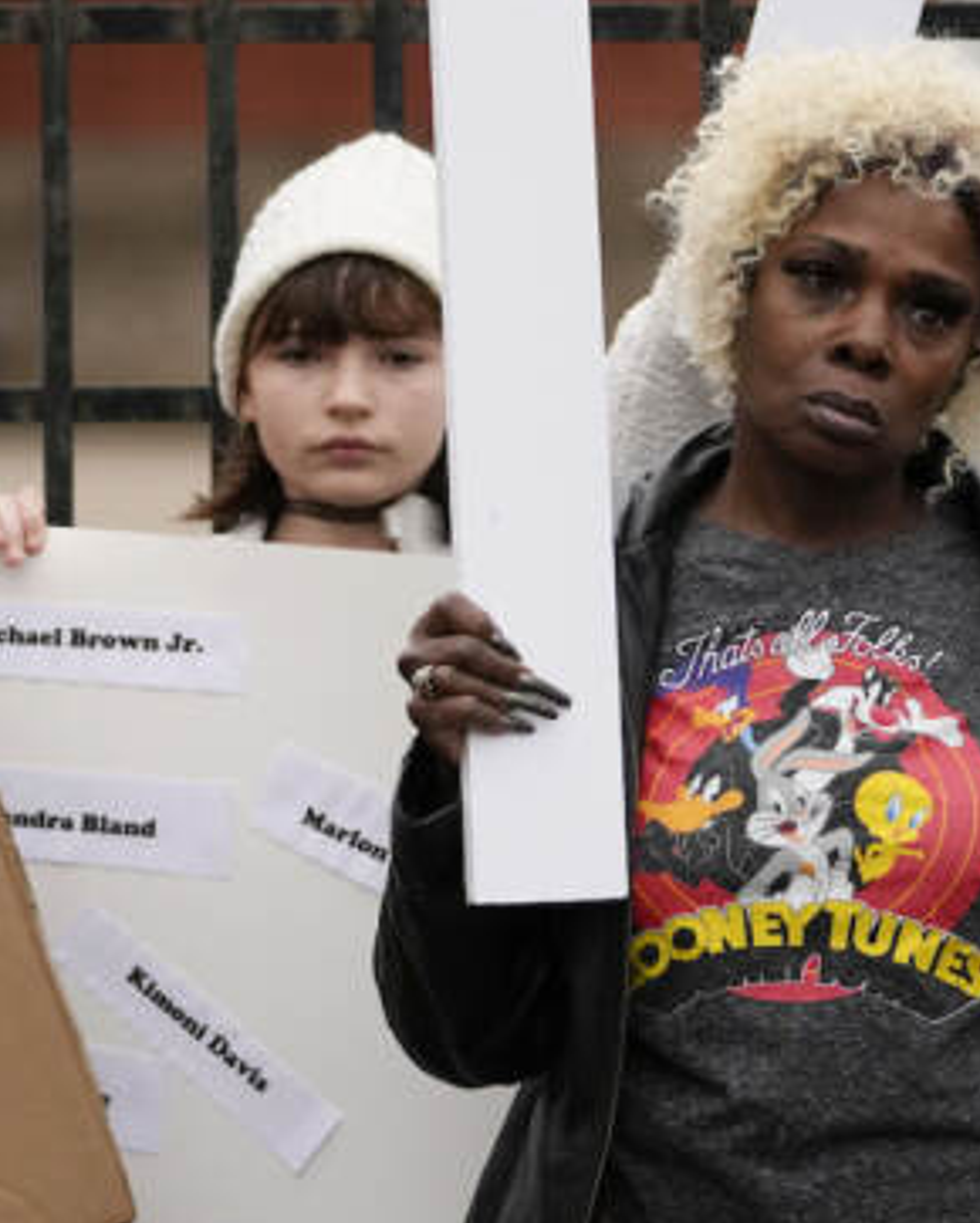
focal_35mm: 305
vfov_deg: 6.3
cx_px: 510
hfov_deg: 5.1
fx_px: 11049
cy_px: 549
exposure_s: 1/5000
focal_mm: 115
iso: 1000
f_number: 2.8
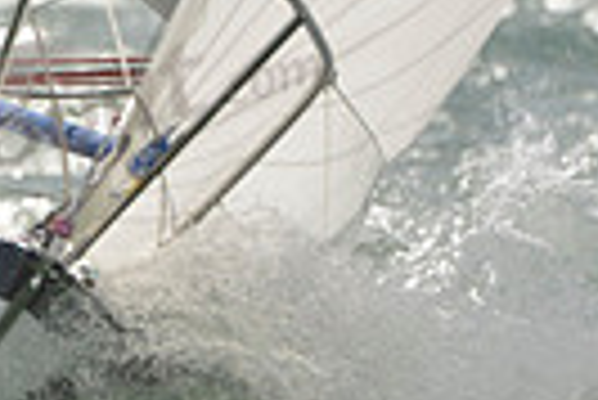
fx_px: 29018
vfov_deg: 0.8
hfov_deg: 1.2
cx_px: -540
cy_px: -38
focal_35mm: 1745
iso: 280
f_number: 8
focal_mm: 400
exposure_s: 1/1600
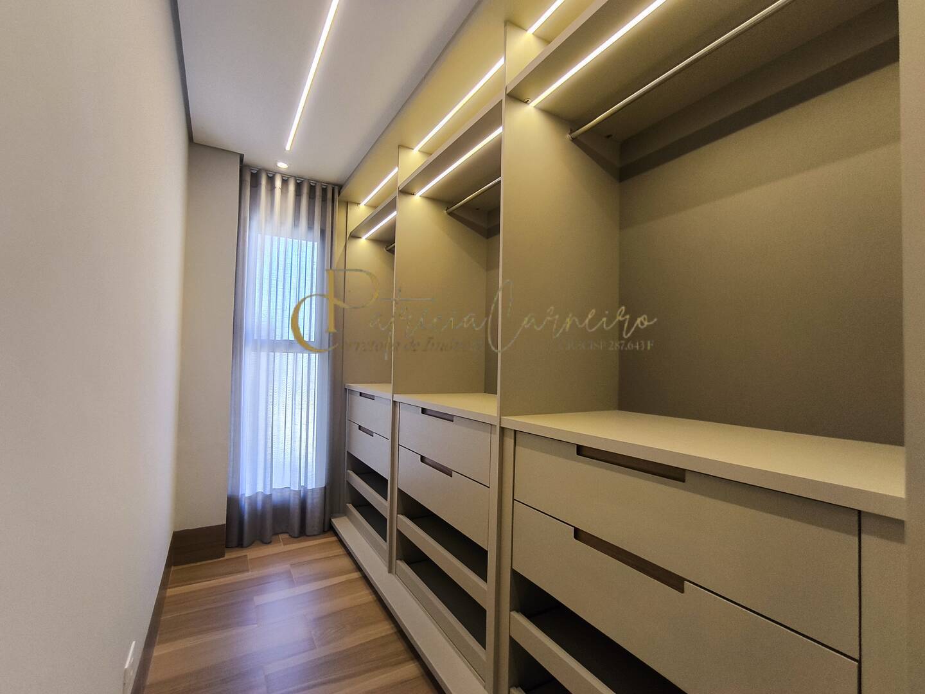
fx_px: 428
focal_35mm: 16
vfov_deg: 78.1
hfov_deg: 94.5
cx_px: 462
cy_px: 347
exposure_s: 1/60
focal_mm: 1.65
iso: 80
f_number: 2.2
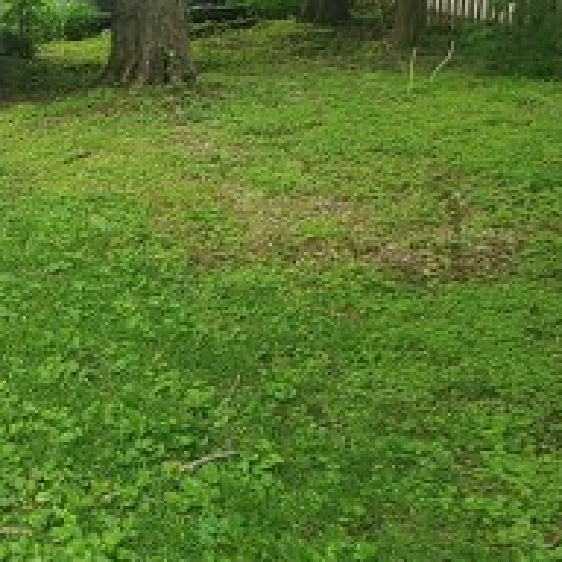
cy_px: 263
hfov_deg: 30.0
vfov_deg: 35.3
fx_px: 882
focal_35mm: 48
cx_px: -120
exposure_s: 1/152
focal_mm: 1.8
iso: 50
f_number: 2.2
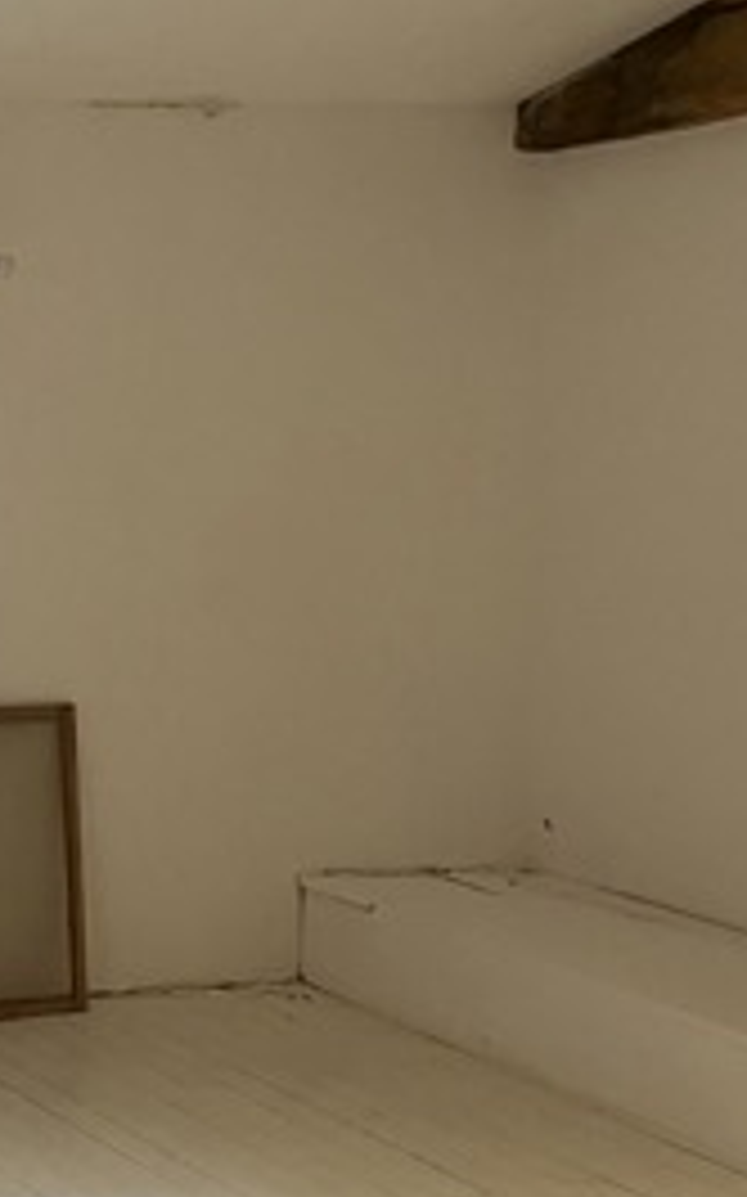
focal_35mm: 83
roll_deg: -0.8
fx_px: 2706
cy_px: 441
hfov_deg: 14.6
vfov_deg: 24.9
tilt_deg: -2.7
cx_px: -392
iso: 320
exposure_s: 1/50
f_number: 1.6
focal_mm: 5.1
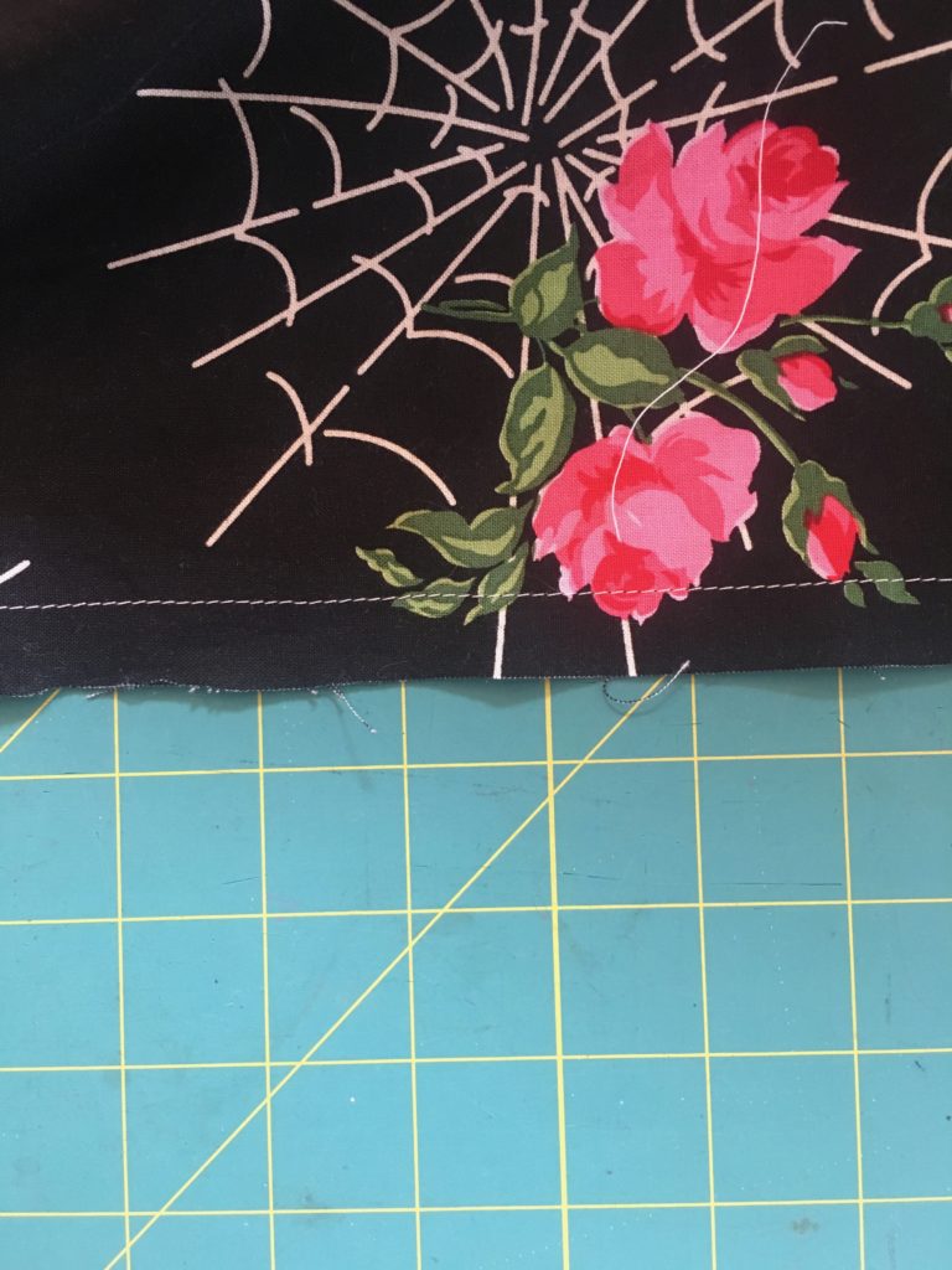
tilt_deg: -87.3
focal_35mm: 29
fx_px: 1063
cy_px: 635
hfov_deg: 48.2
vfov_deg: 61.7
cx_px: 476
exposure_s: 1/24
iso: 200
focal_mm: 4.15
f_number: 2.2
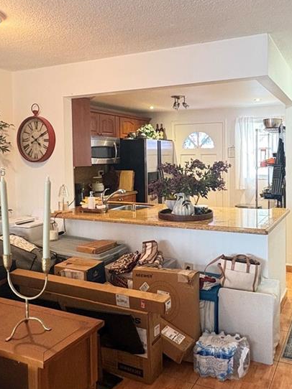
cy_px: 172
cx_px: 195
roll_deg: +0.5
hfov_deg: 44.7
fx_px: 349
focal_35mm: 31
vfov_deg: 58.2
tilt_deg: -3.0
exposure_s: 1/40
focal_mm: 2.22
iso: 640
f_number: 2.2
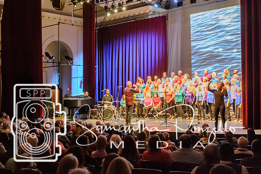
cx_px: 130
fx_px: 361
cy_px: 87
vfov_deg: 27.1
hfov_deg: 39.8
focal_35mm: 50
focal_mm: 32
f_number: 4.2
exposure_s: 1/40
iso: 3200
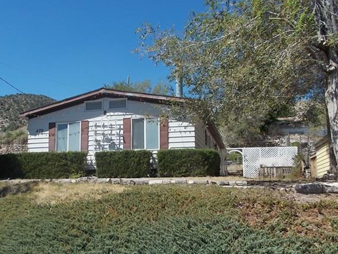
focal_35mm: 37
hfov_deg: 49.5
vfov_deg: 38.6
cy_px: 150
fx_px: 361
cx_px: 123
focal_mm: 4.6
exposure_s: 1/125
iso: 80
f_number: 8
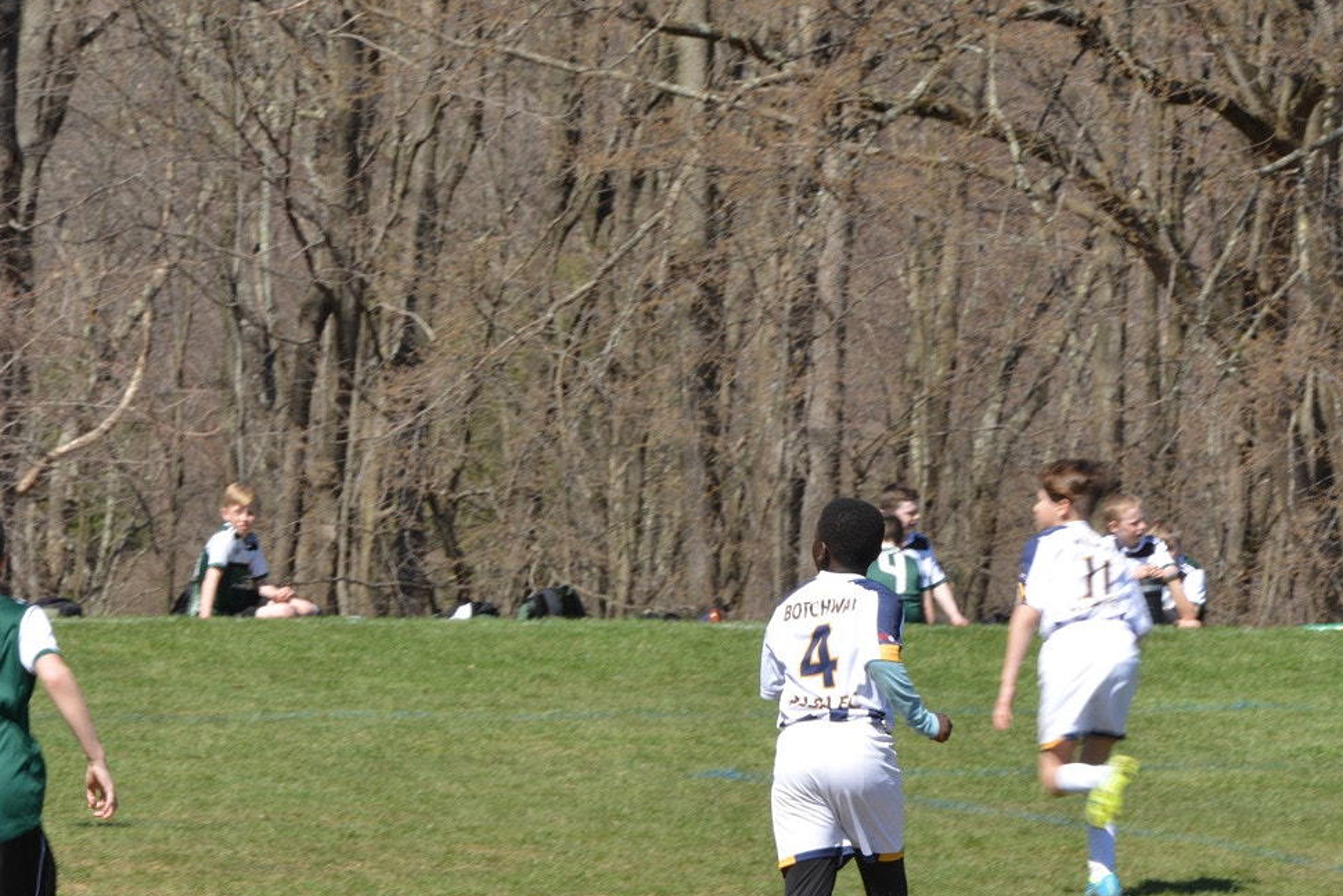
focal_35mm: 330
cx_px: 764
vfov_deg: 4.2
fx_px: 12312
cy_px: 670
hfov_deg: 6.2
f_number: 22
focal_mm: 200
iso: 360
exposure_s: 1/80
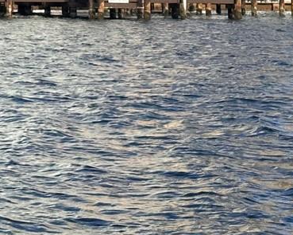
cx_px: -102
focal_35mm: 203
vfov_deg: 7.3
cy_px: -242
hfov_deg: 9.3
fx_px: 1760
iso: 64
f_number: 1.78
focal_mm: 6.86
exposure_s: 1/1613
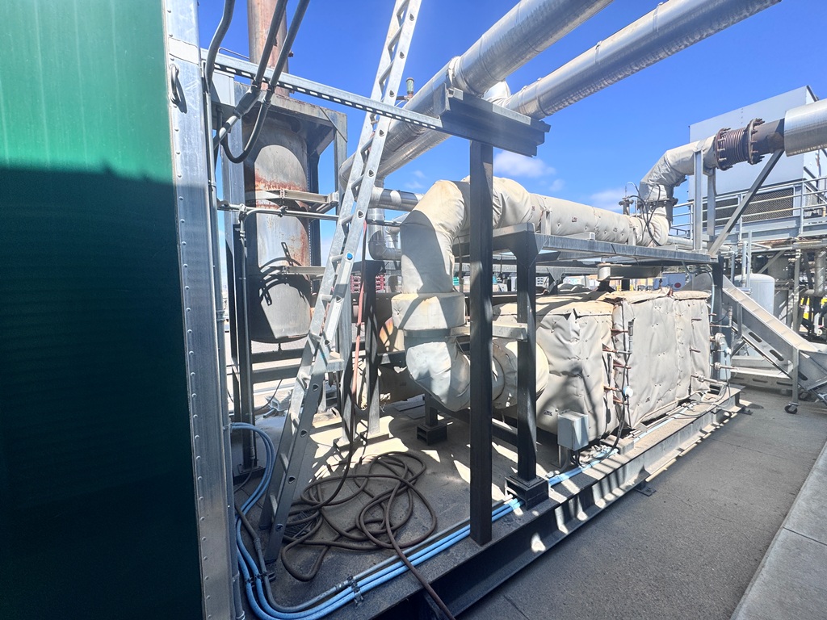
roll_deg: +1.3
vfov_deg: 85.7
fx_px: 334
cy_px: 310
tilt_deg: -2.2
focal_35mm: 14
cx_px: 414
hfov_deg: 102.1
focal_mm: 2.22
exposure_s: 1/1198
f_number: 2.2
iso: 50
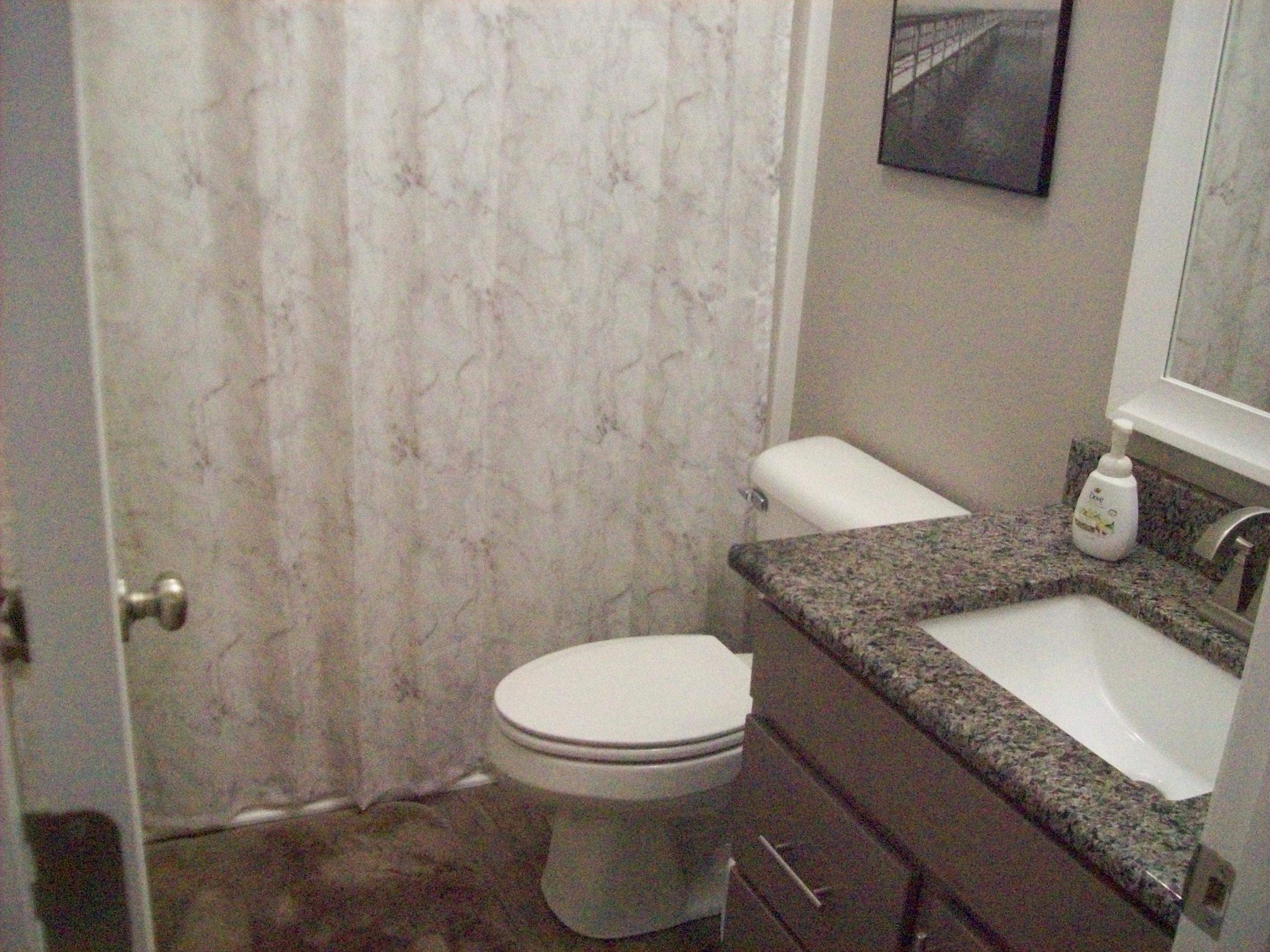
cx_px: 635
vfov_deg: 39.6
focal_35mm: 36
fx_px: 1320
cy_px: 476
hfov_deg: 51.4
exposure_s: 1/128
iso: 800
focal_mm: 6
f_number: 2.7
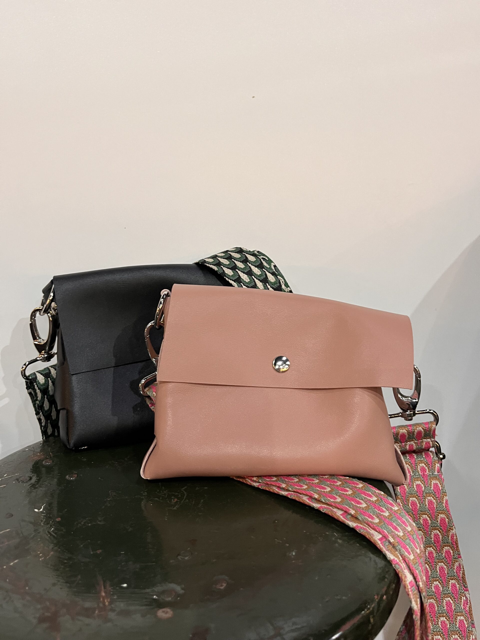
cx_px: 240
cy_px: 320
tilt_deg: -9.7
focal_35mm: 26
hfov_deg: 53.1
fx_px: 481
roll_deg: +1.3
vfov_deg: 67.3
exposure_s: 1/60
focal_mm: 5.1
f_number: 1.6
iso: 250
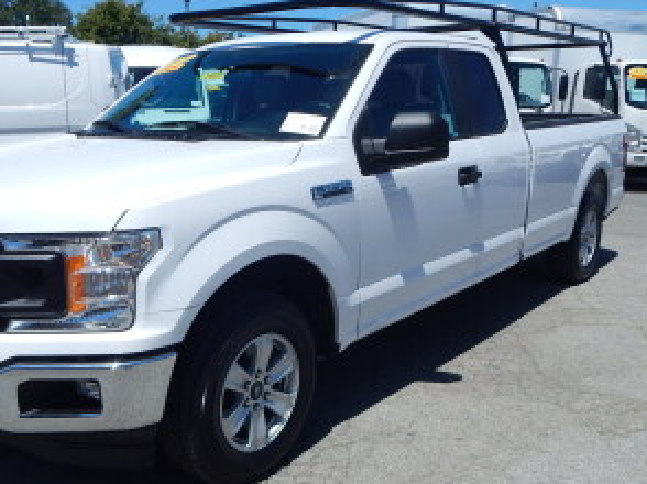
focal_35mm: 37
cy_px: 263
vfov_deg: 38.6
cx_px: 251
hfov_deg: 49.8
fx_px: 691
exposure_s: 1/1000
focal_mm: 5.1
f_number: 6.3
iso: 125
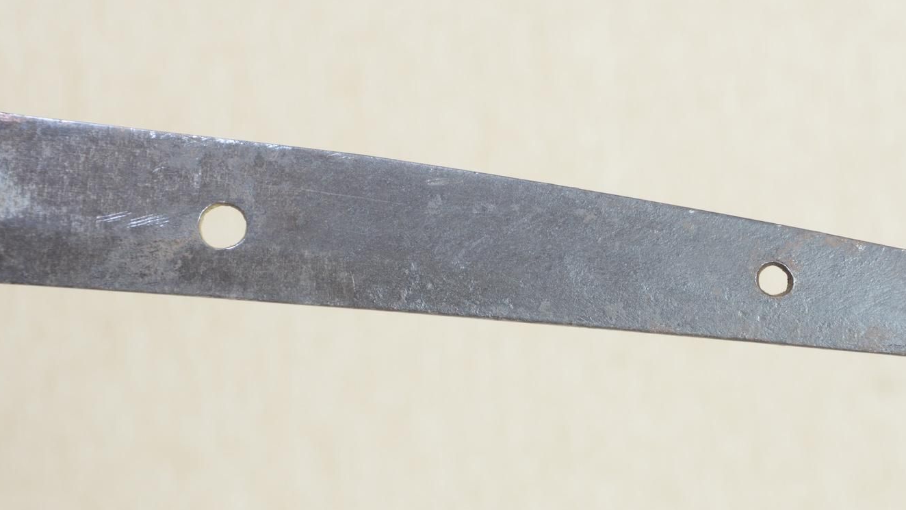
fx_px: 3988
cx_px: 461
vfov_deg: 7.3
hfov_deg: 13.0
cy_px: 218
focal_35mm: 166
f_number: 11
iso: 400
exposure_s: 1/1.6
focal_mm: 100
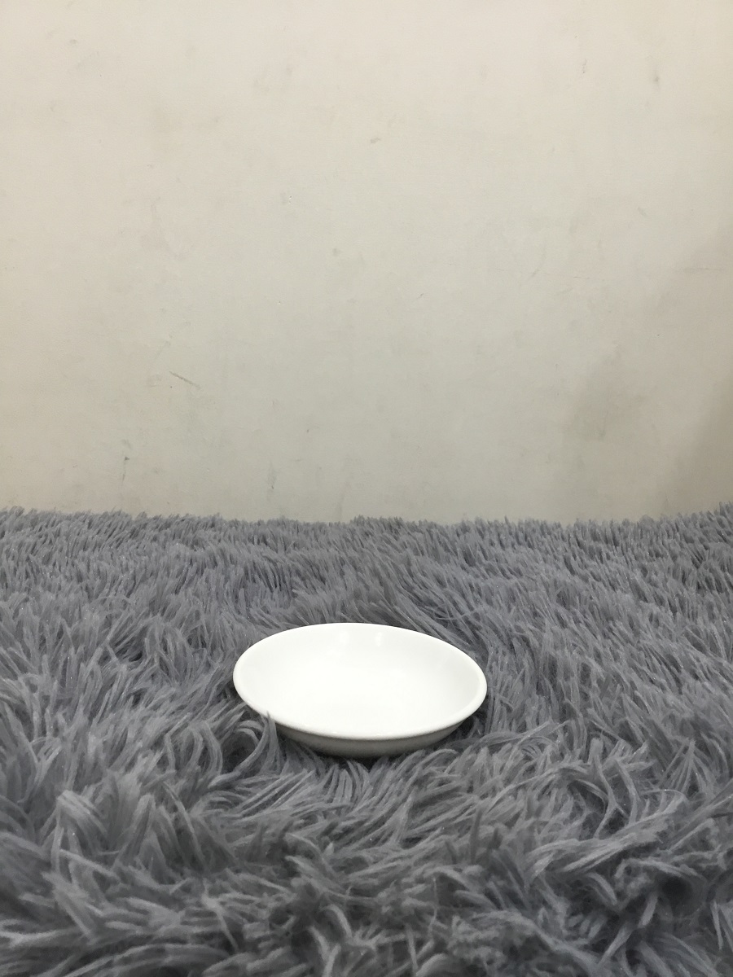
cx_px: 366
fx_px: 875
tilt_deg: -12.3
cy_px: 488
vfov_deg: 58.4
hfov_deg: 45.4
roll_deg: -0.9
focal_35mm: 31
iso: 80
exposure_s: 1/33
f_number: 2.4
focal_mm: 3.3
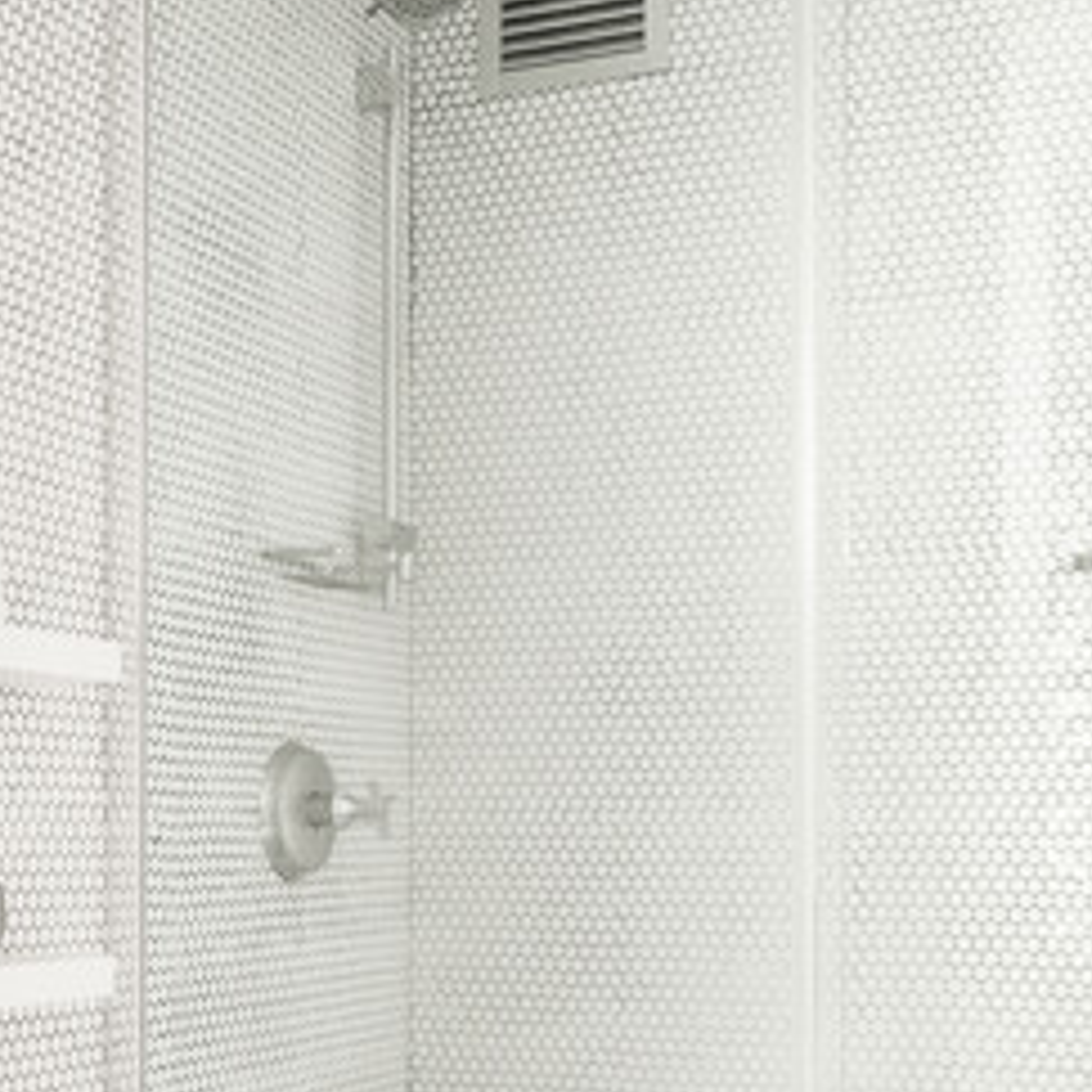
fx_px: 1999
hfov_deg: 30.6
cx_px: 530
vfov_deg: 30.0
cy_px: 845
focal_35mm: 56
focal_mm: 16
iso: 400
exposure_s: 1/1.25
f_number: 11
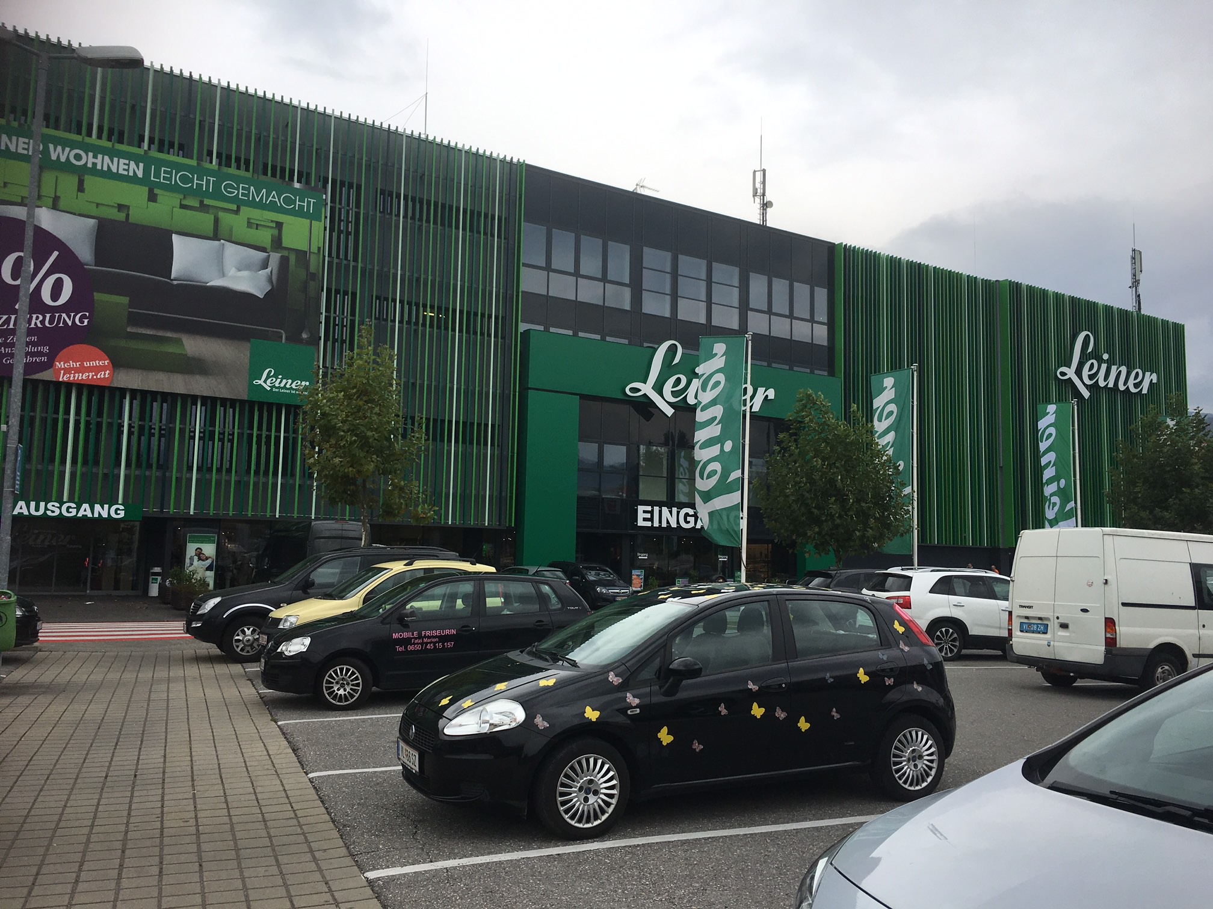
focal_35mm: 29
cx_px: 606
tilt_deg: +6.3
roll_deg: -1.9
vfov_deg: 48.2
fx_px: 1016
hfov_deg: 61.7
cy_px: 454
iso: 25
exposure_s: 1/827
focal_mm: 4.15
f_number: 2.2
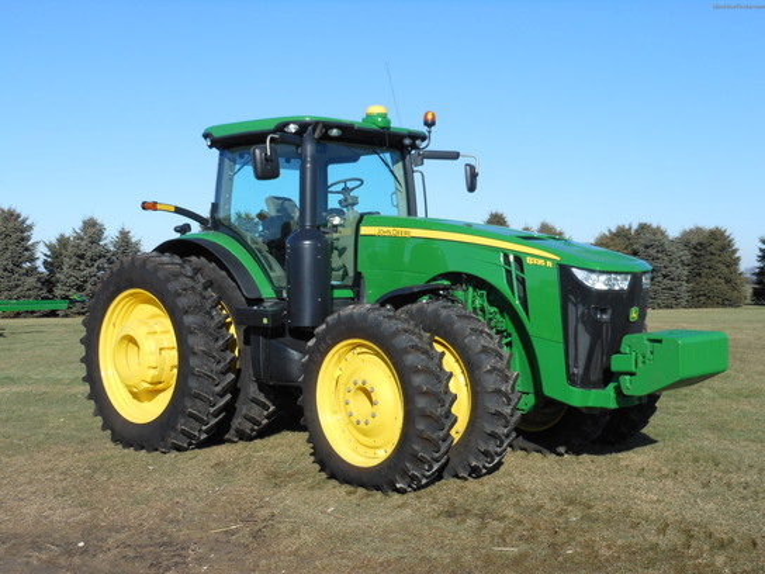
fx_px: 994
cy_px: 287
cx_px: 382
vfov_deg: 32.2
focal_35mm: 45
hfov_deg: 42.1
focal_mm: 8.1
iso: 80
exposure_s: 1/500
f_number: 4.6
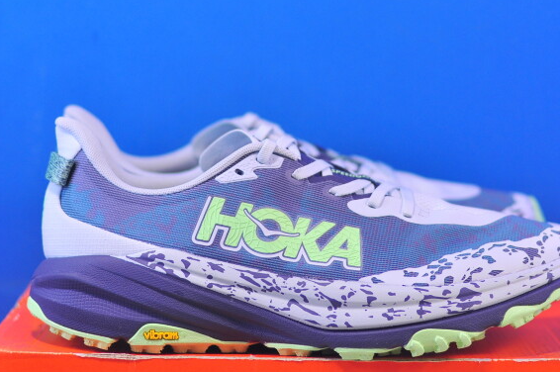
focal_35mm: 106
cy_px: 139
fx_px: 1647
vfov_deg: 12.9
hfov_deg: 19.3
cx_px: 307
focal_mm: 50
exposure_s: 1/320
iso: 250
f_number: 2.2
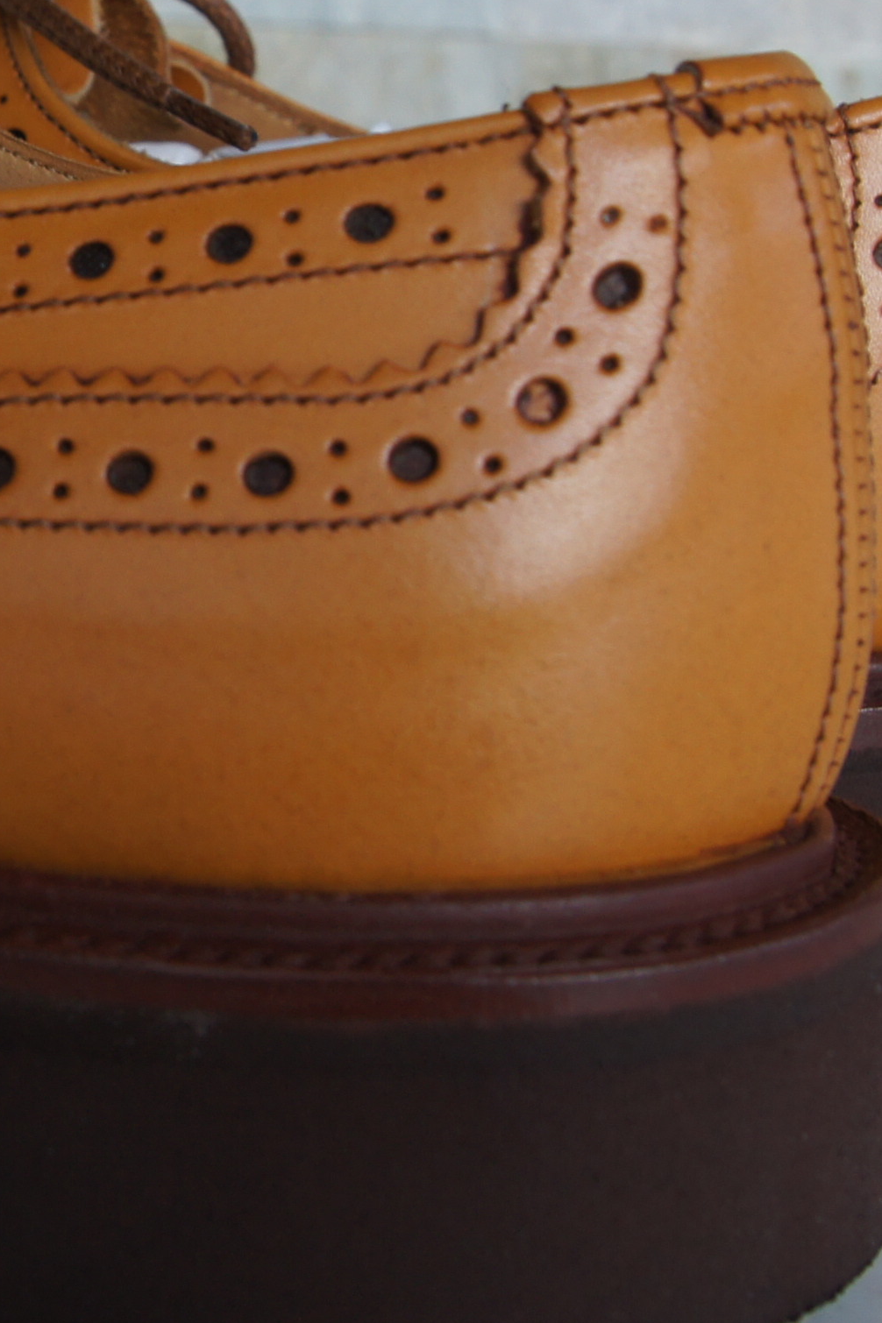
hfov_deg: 17.2
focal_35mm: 78
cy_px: 234
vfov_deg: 25.6
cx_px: -5
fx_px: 2850
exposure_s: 1/60
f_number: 6.3
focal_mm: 17
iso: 200
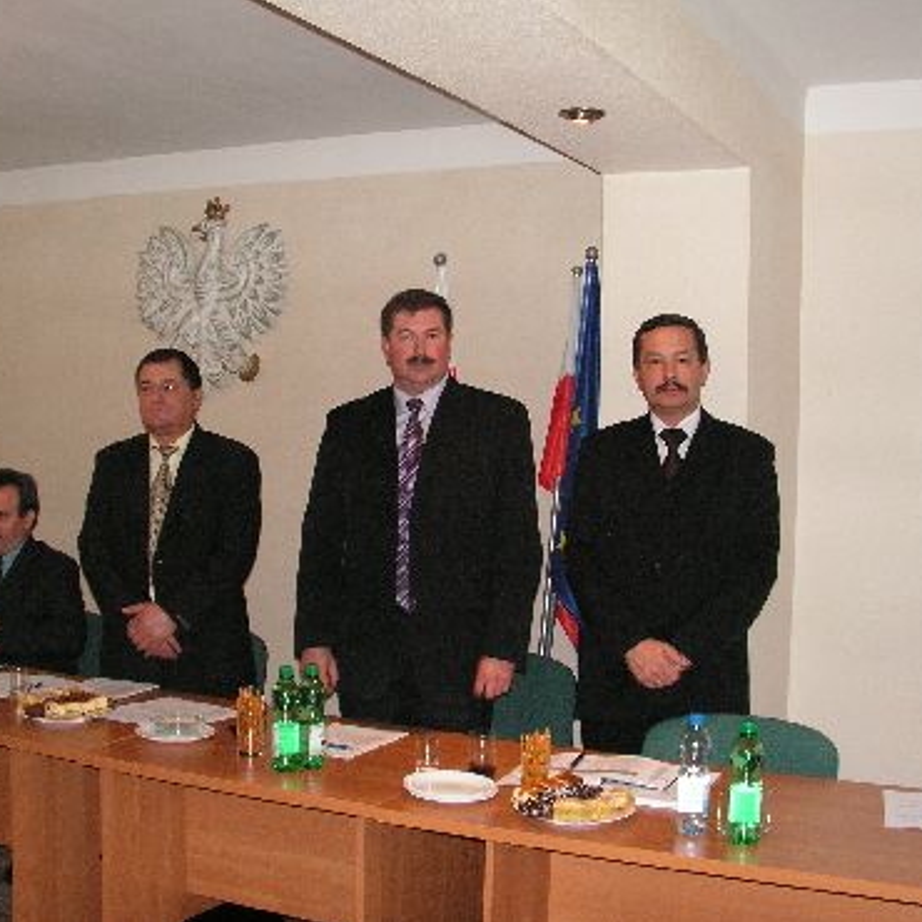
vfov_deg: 39.2
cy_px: 465
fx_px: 1296
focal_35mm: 43
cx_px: 426
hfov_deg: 39.1
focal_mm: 6
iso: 160
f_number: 4.8
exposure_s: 1/40
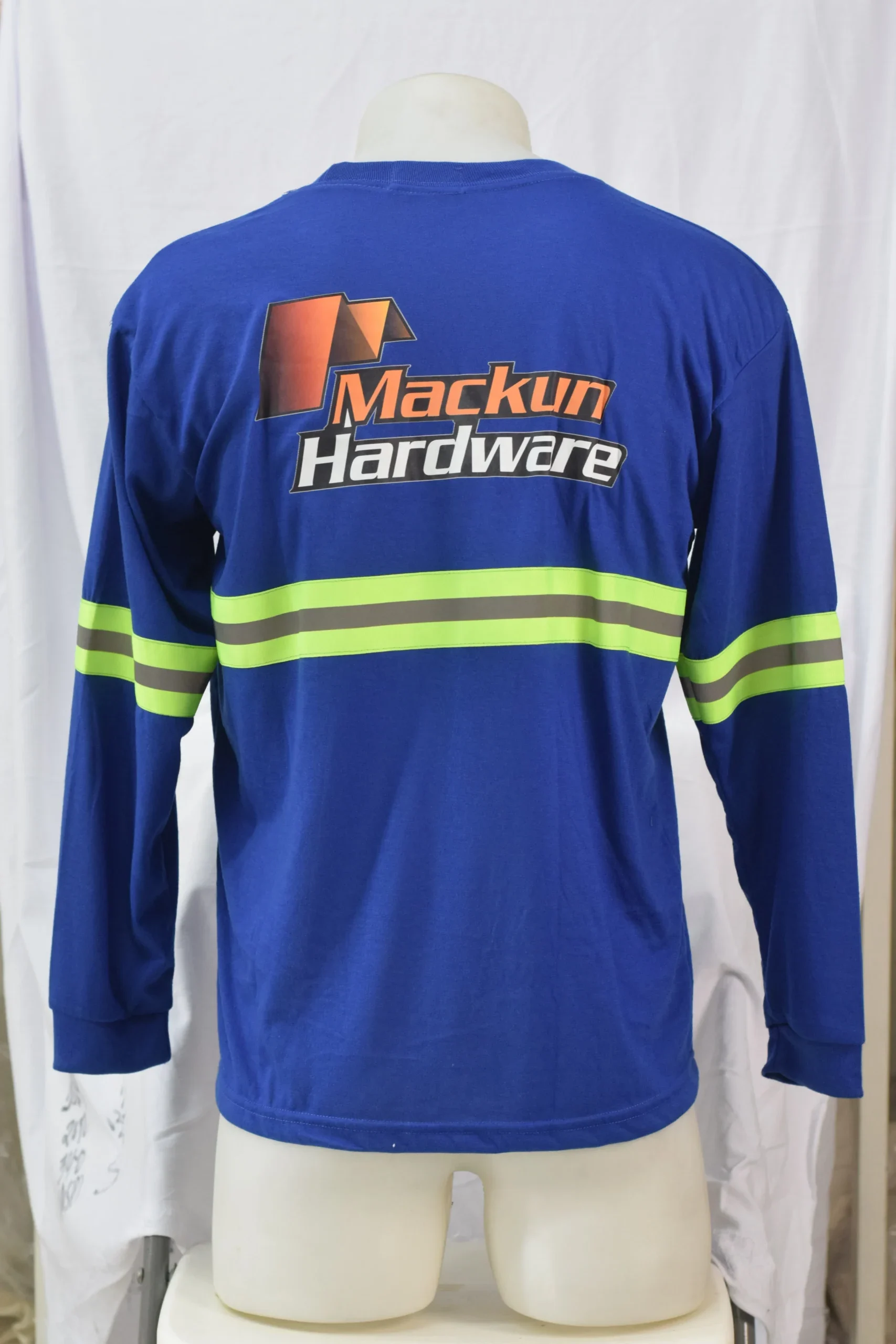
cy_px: 672
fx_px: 2799
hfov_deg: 18.2
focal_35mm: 75
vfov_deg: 27.0
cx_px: 448
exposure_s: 1/80
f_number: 4.5
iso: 1600
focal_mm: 50
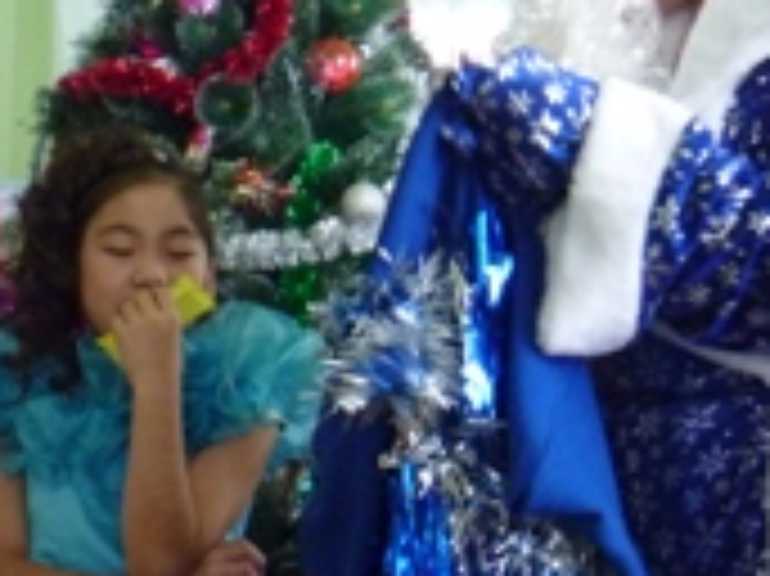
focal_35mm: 109
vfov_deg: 13.5
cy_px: 454
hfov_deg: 17.3
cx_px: -115
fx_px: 2423
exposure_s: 1/20
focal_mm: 6.3
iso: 400
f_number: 3.5
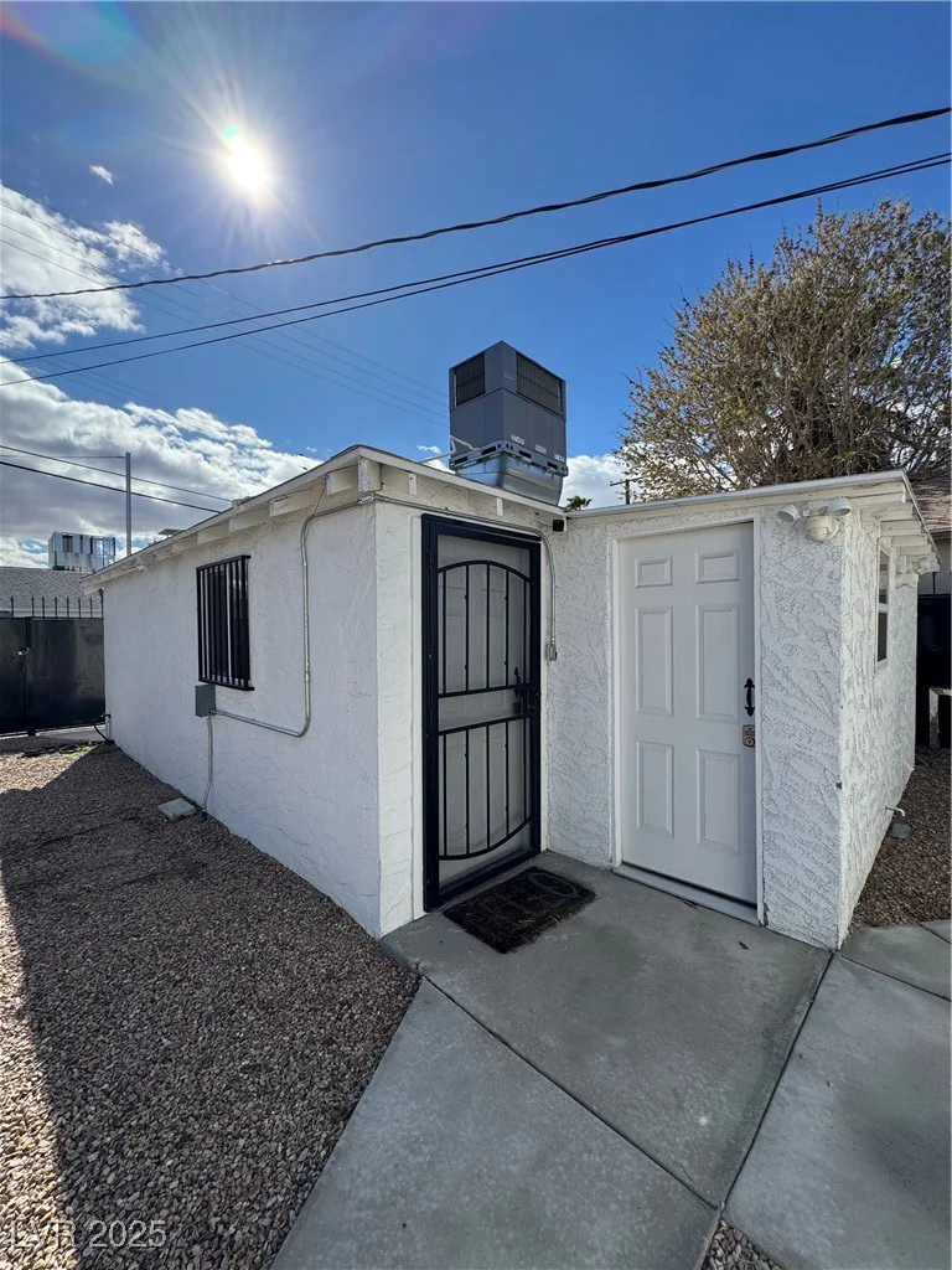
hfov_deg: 85.7
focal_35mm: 14
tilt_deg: -1.3
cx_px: 476
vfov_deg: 102.1
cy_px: 635
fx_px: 513
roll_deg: +1.4
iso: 50
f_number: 2.2
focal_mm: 2.22
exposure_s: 1/2273
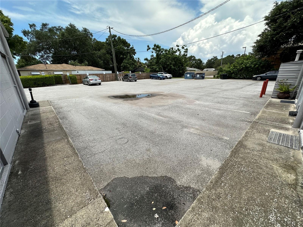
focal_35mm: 14
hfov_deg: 102.1
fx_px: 123
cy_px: 114
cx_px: 152
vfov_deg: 85.7
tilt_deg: -18.6
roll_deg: +1.2
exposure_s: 1/2132
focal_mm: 2.22
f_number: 2.2
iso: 50
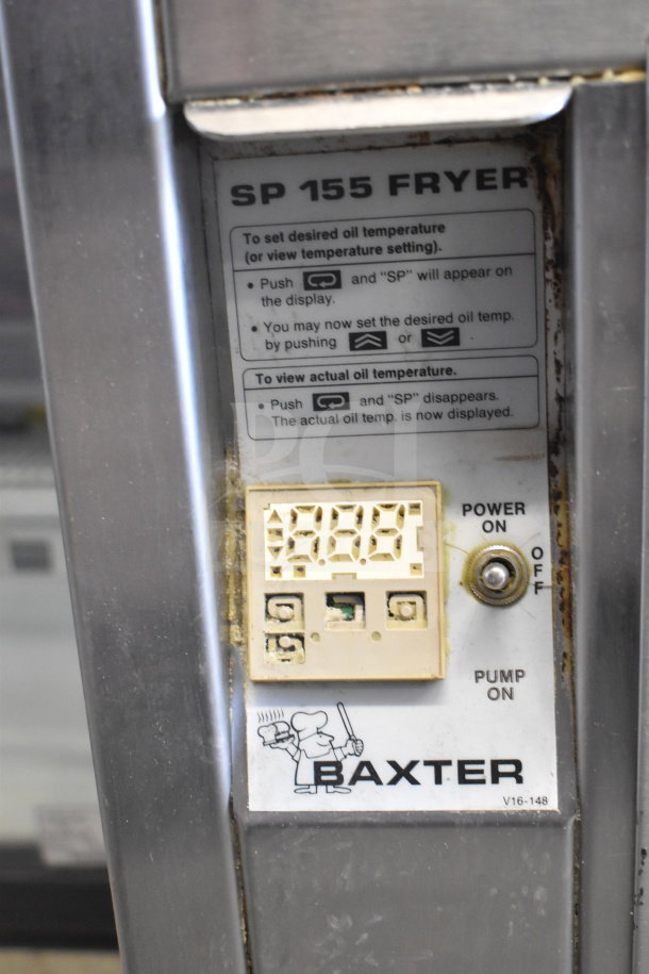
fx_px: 1217
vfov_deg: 43.6
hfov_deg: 29.9
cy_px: 487
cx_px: 324
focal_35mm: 45
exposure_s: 1/50
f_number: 4.2
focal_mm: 30
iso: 4000
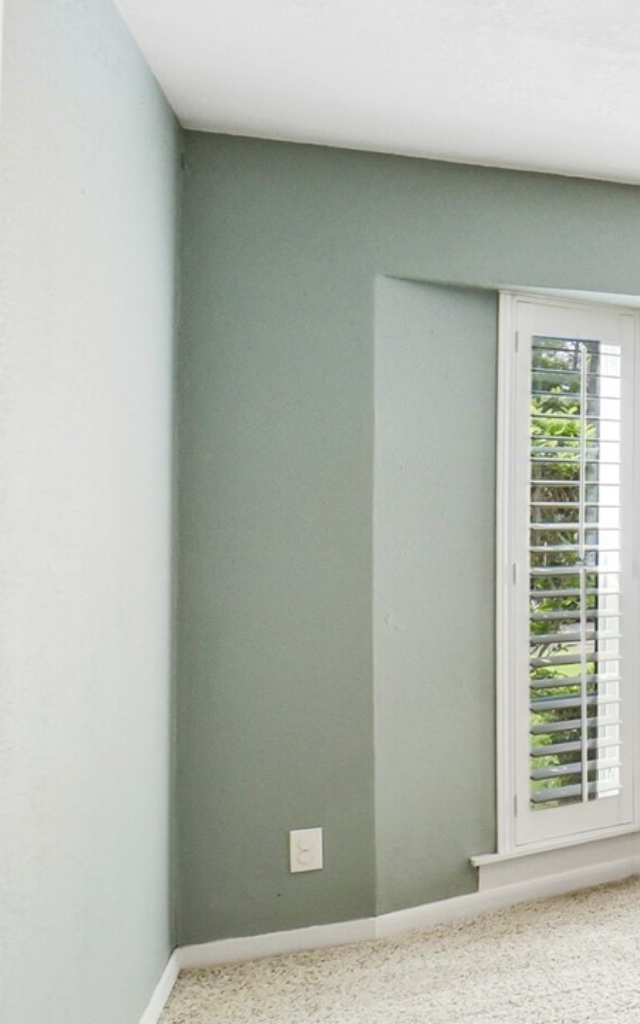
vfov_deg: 46.1
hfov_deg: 20.1
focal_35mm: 43
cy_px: 565
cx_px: 1190
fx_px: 1200
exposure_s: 1/100
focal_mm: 14
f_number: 11
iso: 500
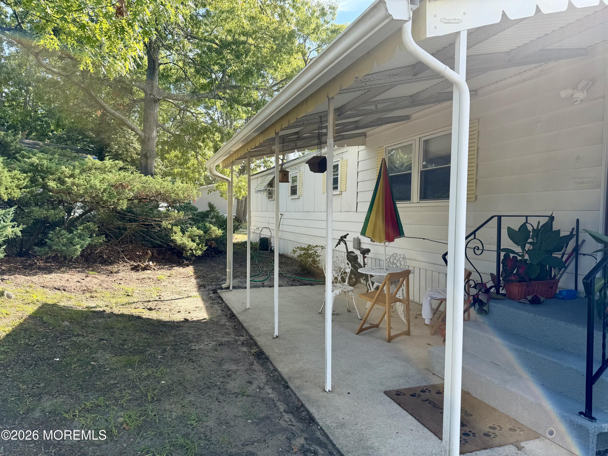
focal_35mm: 24
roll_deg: -0.3
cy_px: 228
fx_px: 422
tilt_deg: -2.9
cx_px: 304
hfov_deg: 71.6
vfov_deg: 56.8
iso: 80
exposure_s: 1/920
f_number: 1.78
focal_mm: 6.76
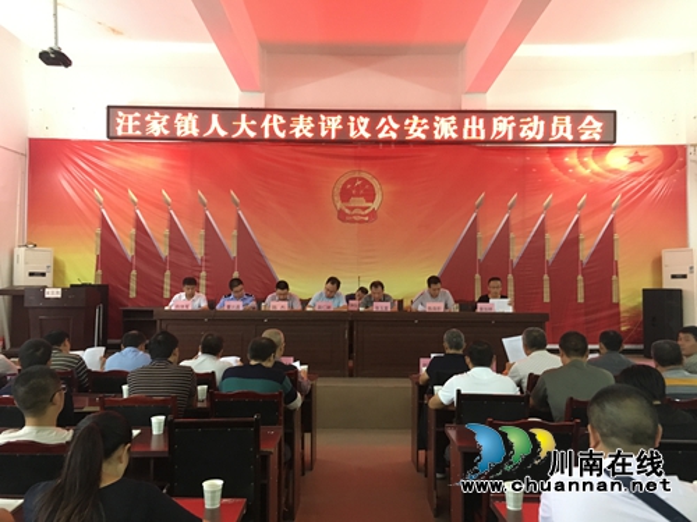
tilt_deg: +3.3
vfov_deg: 48.2
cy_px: 261
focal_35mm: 29
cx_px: 348
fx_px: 584
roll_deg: -0.6
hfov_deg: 61.7
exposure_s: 1/17
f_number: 2.2
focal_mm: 4.15
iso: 400
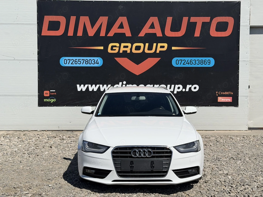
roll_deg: -0.7
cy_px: 98
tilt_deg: -1.2
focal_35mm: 48
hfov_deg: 39.7
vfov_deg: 30.3
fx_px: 365
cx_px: 132
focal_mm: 6.76
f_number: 1.78
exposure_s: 1/11364
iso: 64
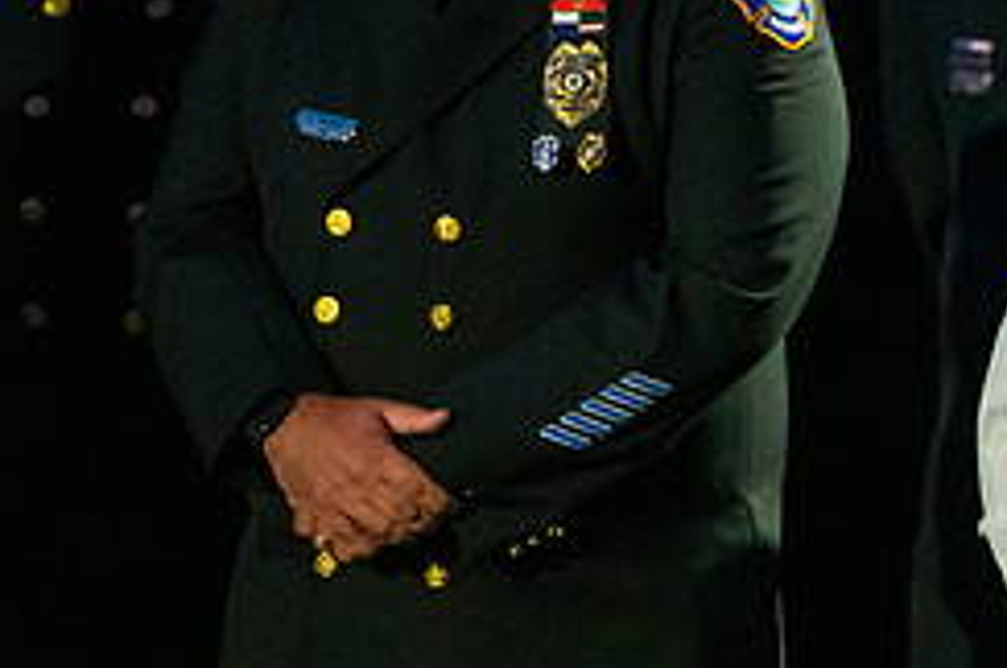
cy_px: 58
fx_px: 13297
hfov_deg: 4.3
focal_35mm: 476
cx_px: 1184
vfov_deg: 2.9
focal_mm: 200
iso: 12800
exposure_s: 1/50
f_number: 3.2
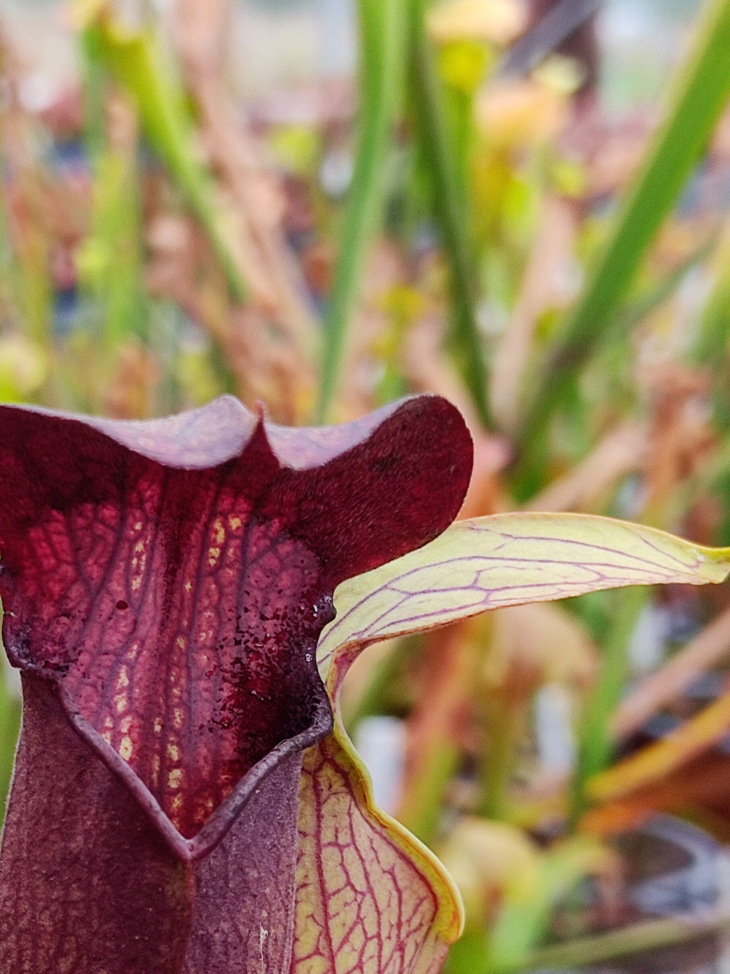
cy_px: 762
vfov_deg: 42.1
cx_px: 165
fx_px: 1209
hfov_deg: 32.8
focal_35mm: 43
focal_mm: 4.74
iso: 124
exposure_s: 1/33
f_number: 1.79
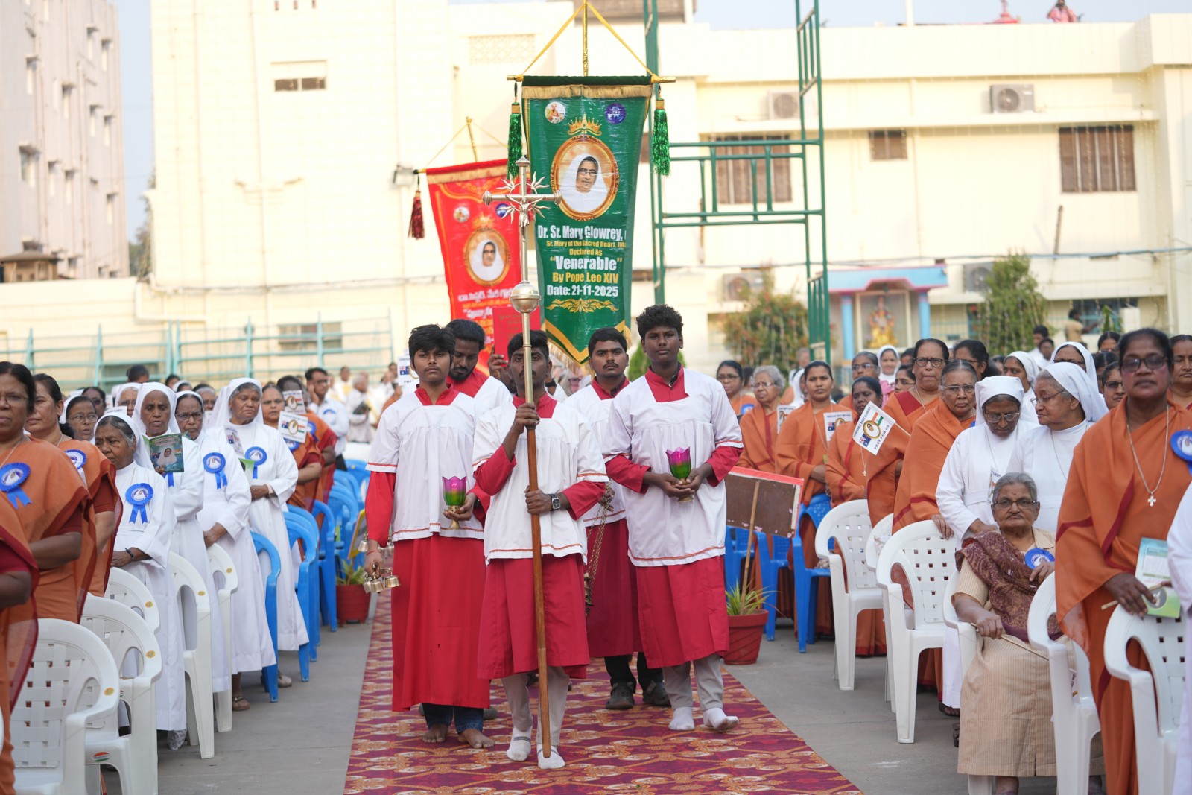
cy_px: 398
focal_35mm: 70
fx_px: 2318
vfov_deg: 19.5
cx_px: 596
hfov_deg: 28.8
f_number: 2.8
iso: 100
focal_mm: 70
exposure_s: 1/250
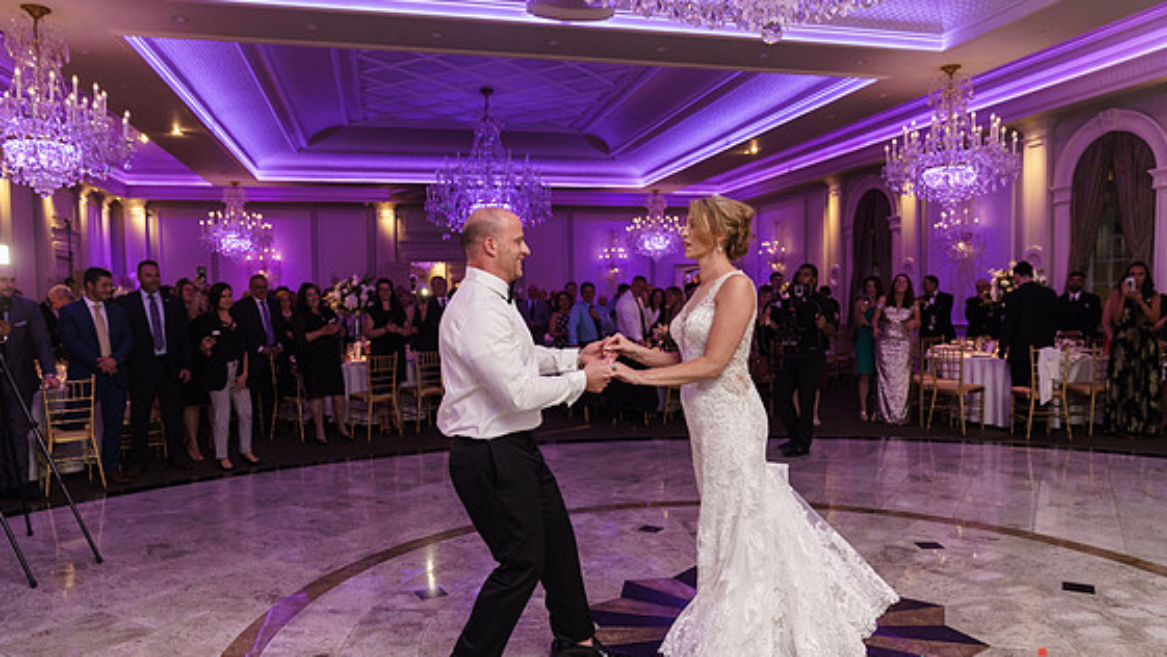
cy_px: 354
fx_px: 805
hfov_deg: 71.9
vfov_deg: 44.4
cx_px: 582
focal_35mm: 26
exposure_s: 1/200
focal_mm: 24
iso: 1600
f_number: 2.8
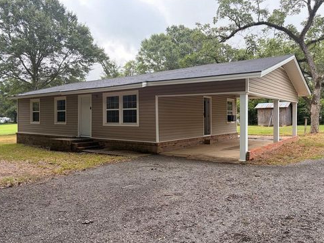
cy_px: 122
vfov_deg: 51.4
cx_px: 160
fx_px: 253
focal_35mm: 27
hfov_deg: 65.3
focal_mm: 5.96
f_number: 1.6
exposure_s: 1/566
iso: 64
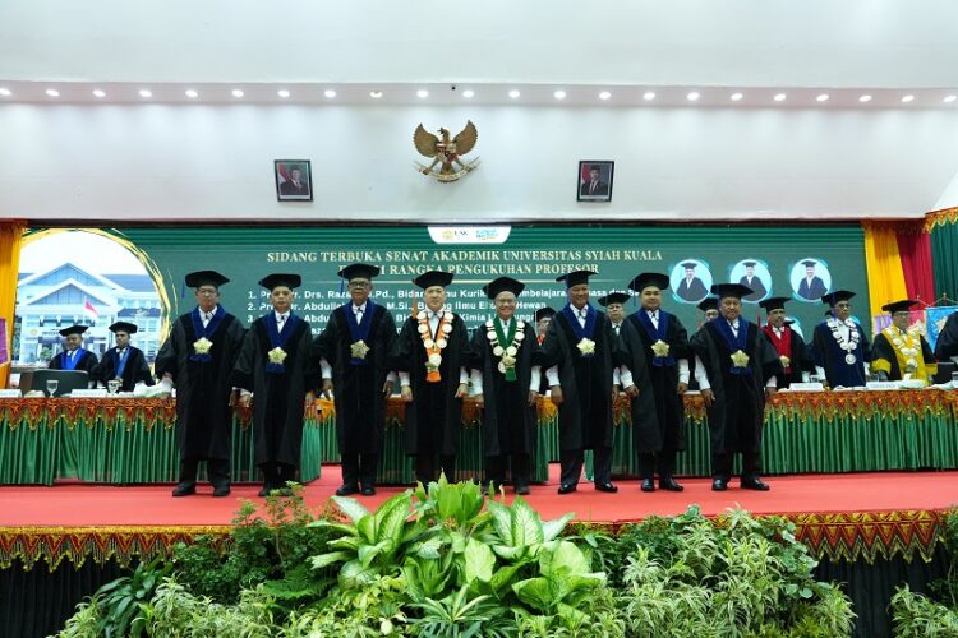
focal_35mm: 25
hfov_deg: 71.5
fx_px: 665
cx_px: 479
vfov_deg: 51.3
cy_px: 319
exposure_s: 1/200
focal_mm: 25
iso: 6400
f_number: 3.5
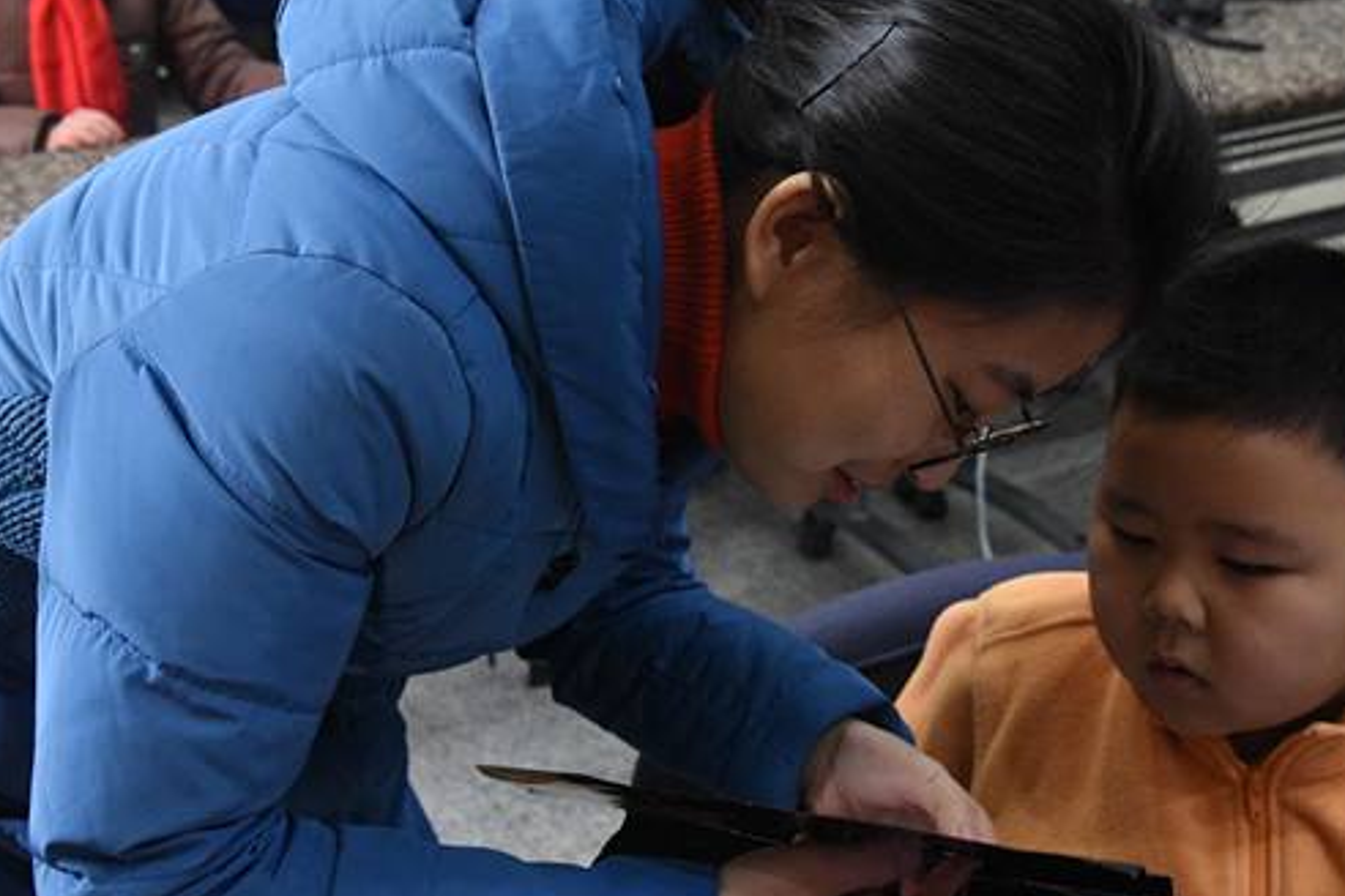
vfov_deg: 26.0
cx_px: 599
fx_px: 1943
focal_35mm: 52
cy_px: 488
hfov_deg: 38.1
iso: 6400
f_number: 6.3
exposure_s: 1/100
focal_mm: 32
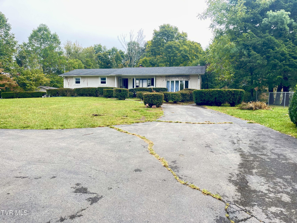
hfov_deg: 69.4
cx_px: 148
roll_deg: -1.5
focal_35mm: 25
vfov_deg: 54.9
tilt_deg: -3.1
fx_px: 214
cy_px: 112
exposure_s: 1/174
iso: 32
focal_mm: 5.1
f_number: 1.6
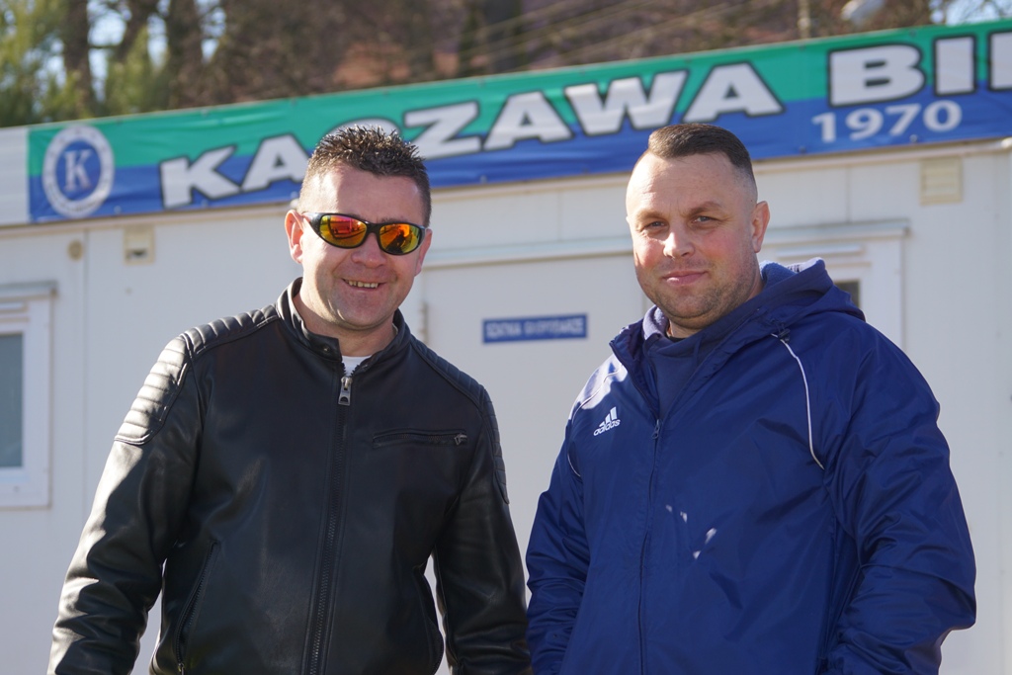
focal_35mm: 105
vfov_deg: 13.0
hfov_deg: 19.5
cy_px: 338
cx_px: 506
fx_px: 2952
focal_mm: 70
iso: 100
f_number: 5
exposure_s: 1/200
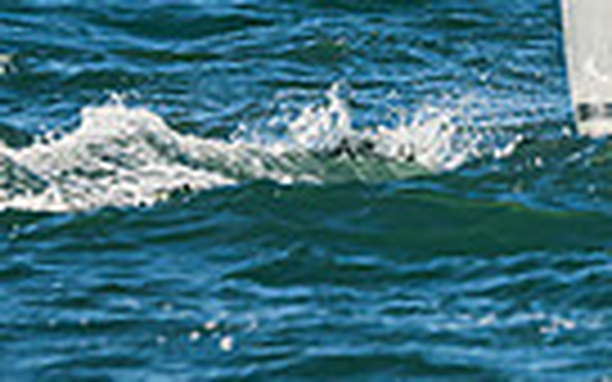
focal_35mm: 1437
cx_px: 953
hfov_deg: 1.5
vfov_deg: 0.9
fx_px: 23968
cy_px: -310
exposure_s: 1/2500
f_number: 5.6
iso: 400
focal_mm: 240
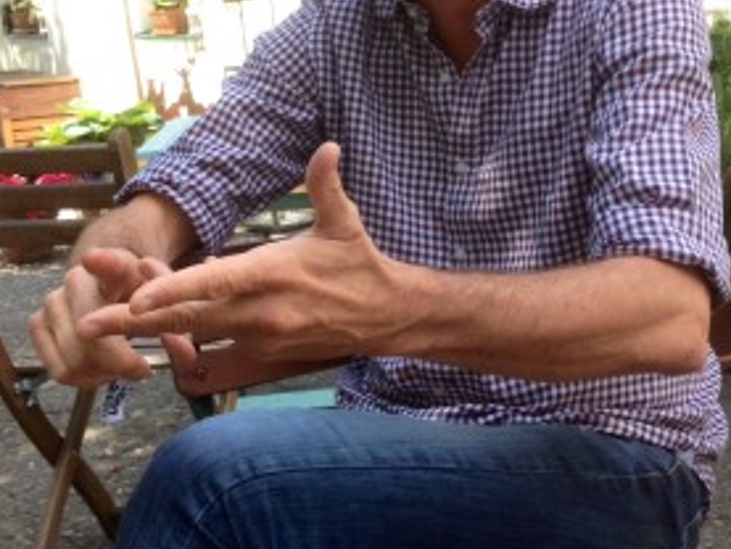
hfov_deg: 39.5
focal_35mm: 48
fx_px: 1014
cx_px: 443
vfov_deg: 30.2
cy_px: 223
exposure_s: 1/354
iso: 50
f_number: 2.4
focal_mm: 4.28
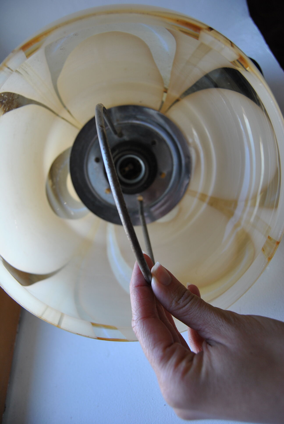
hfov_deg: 48.0
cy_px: 212
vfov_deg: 67.3
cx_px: 142
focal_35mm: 27
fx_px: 319
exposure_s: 1/80
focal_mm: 18
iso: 200
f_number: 4.5
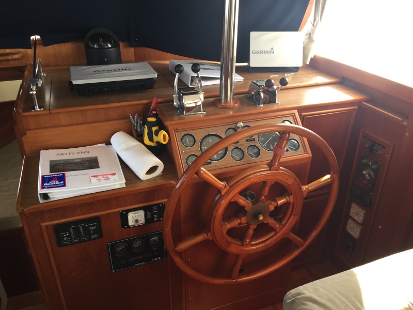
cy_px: 155
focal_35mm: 29
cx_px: 206
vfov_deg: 48.2
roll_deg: -0.7
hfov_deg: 61.7
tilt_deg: -28.2
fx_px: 346
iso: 40
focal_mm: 4.15
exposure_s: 1/33
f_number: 2.2
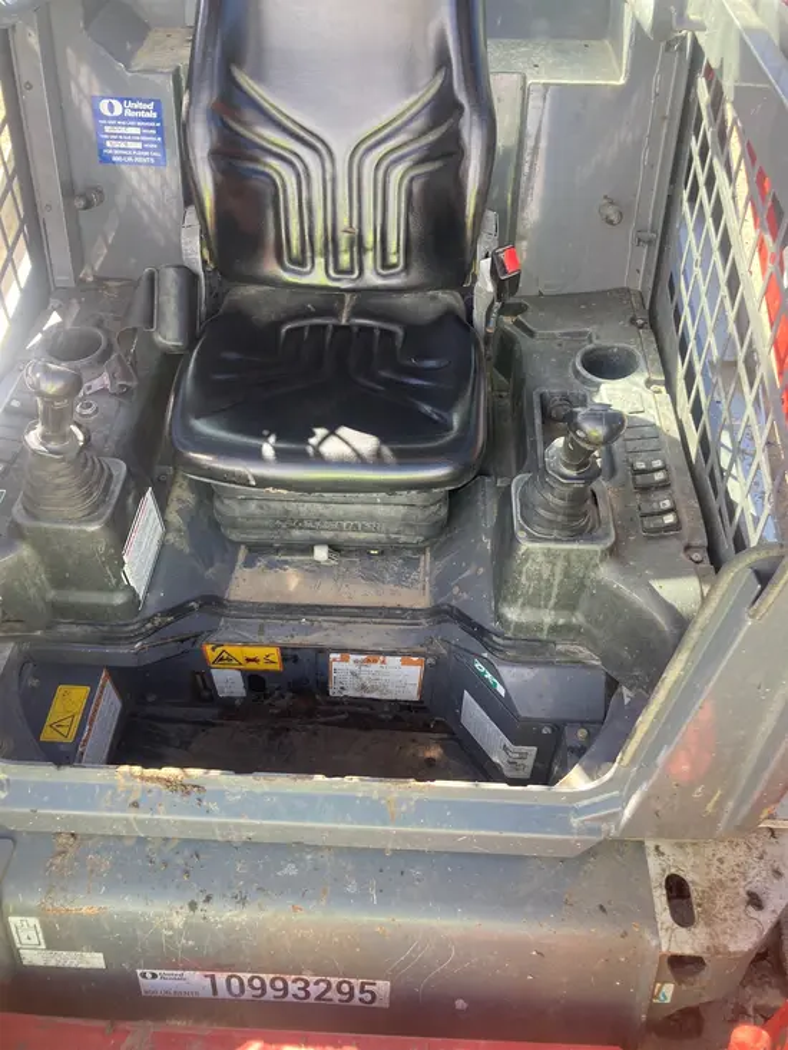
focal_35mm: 28
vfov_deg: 63.4
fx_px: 850
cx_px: 394
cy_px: 525
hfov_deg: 49.8
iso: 32
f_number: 1.8
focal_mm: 3.99
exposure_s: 1/121
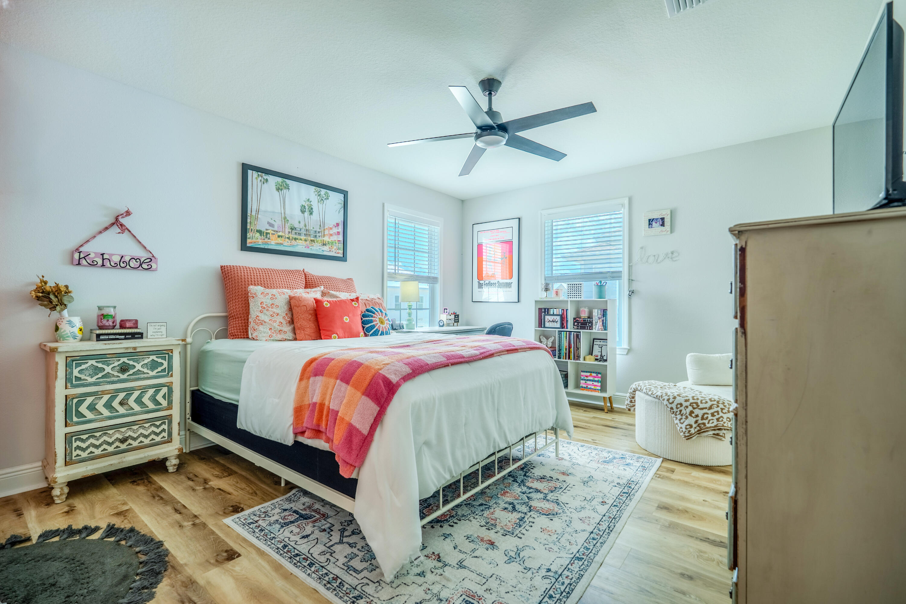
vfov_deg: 73.7
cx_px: 453
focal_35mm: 16
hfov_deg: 96.7
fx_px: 403
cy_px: 302
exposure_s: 1/160
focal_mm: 16
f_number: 8
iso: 200
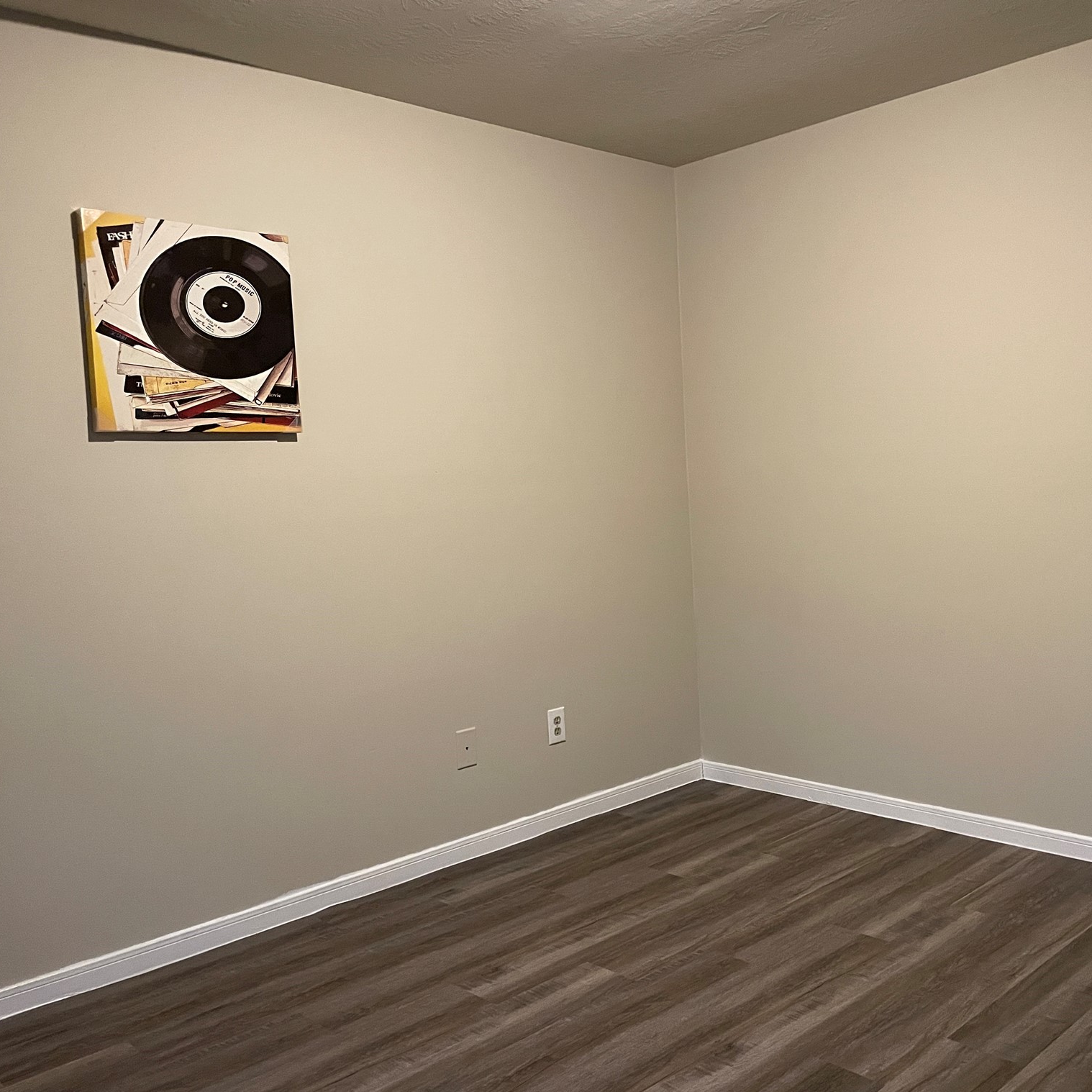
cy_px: 541
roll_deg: +2.1
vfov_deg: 52.5
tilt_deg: -3.4
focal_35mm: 31
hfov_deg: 52.4
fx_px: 1106
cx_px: 624
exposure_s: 1/40
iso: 500
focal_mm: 4.2
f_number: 1.6
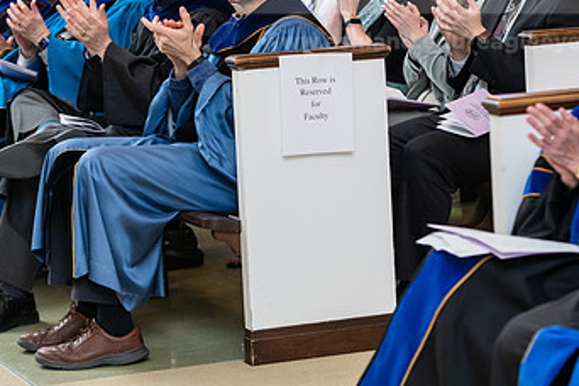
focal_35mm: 146
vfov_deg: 9.4
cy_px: 77
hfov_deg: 14.0
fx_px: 2348
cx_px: 185
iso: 1600
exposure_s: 1/200
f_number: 4
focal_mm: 86
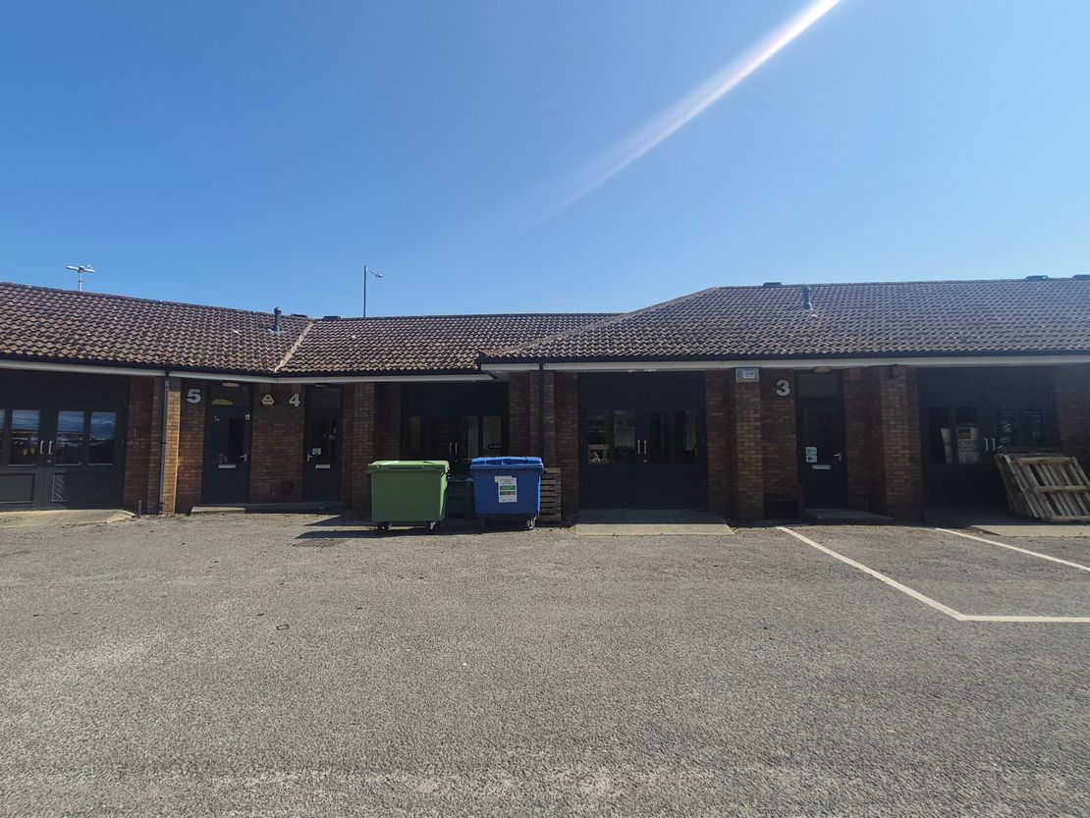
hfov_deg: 106.2
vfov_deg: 89.9
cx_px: 545
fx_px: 409
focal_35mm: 13
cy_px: 409
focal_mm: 1.74
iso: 40
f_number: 2.2
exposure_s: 1/2192
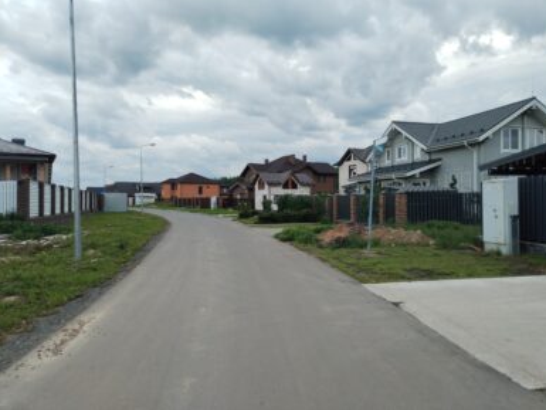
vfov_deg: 51.4
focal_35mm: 27
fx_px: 426
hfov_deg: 65.3
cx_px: 282
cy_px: 199
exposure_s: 1/621
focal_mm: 4.75
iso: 100
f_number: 1.8
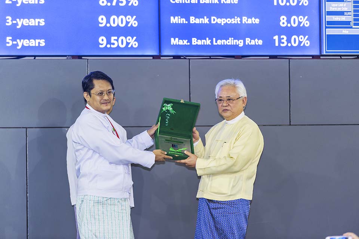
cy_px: 120
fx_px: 1993
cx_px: 180
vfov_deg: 6.9
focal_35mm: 200
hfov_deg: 10.3
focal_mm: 200
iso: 1600
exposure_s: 1/125
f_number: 3.5
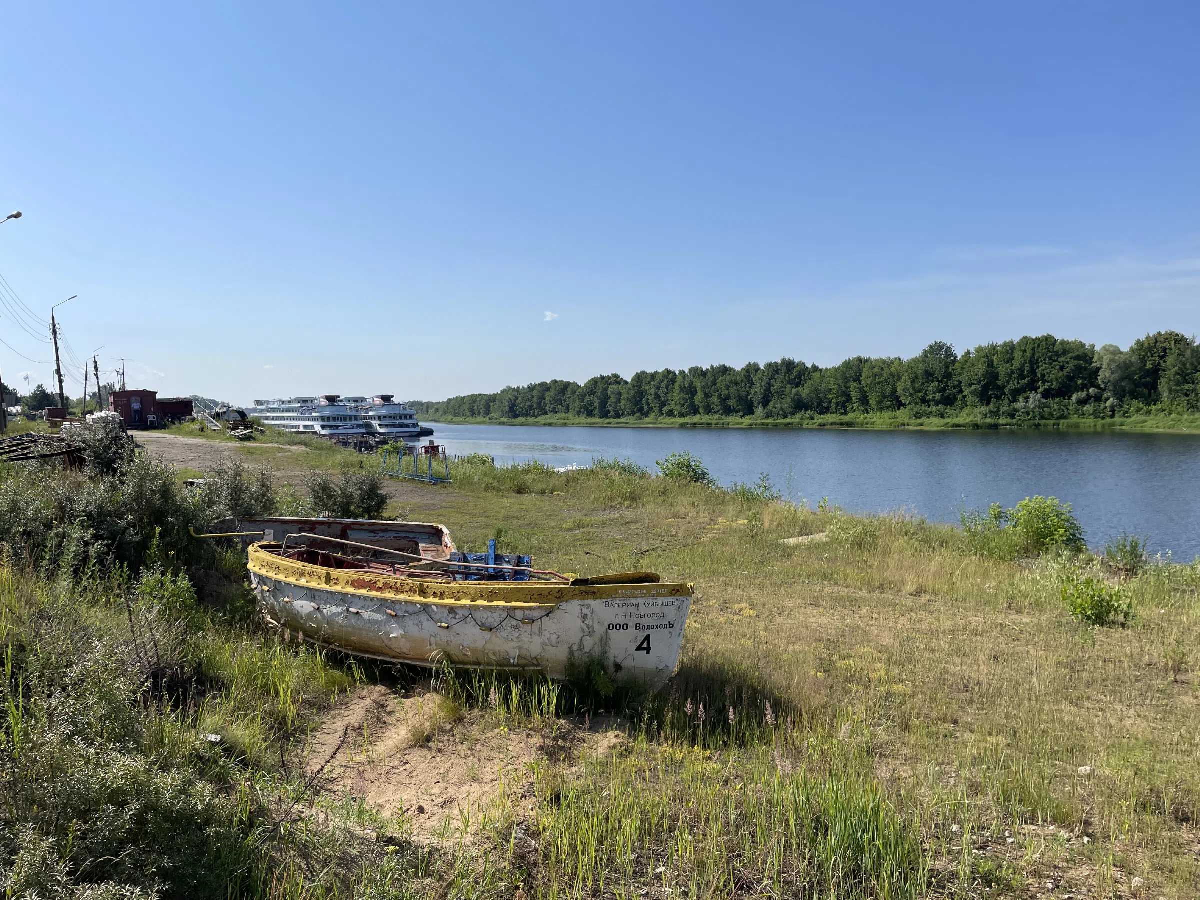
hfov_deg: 67.3
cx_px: 600
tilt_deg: -4.4
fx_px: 901
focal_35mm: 26
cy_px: 450
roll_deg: +0.6
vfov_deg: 53.1
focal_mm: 4.2
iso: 32
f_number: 1.6
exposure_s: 1/5051
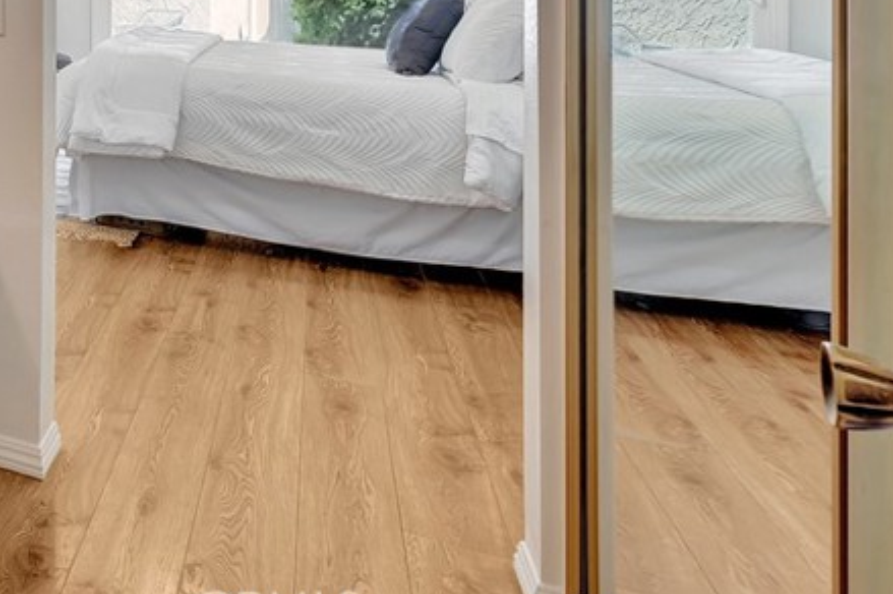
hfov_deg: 40.9
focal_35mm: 35
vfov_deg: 33.2
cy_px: -55
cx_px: -138
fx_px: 868
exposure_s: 1/25
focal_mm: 10
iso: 100
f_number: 5.6
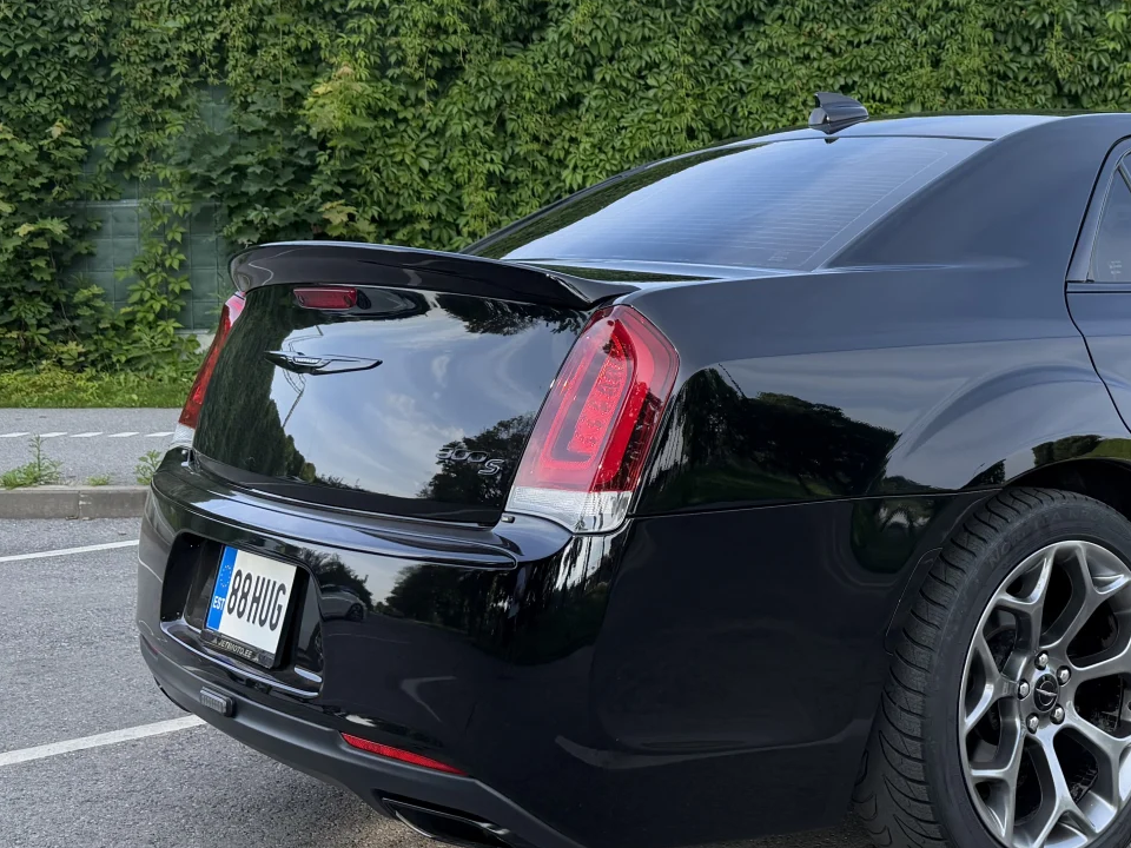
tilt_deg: -2.3
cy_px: 316
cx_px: 954
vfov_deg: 30.1
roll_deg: +2.7
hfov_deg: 37.7
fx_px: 1568
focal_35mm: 48
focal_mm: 6.76
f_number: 1.78
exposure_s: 1/1250
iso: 100
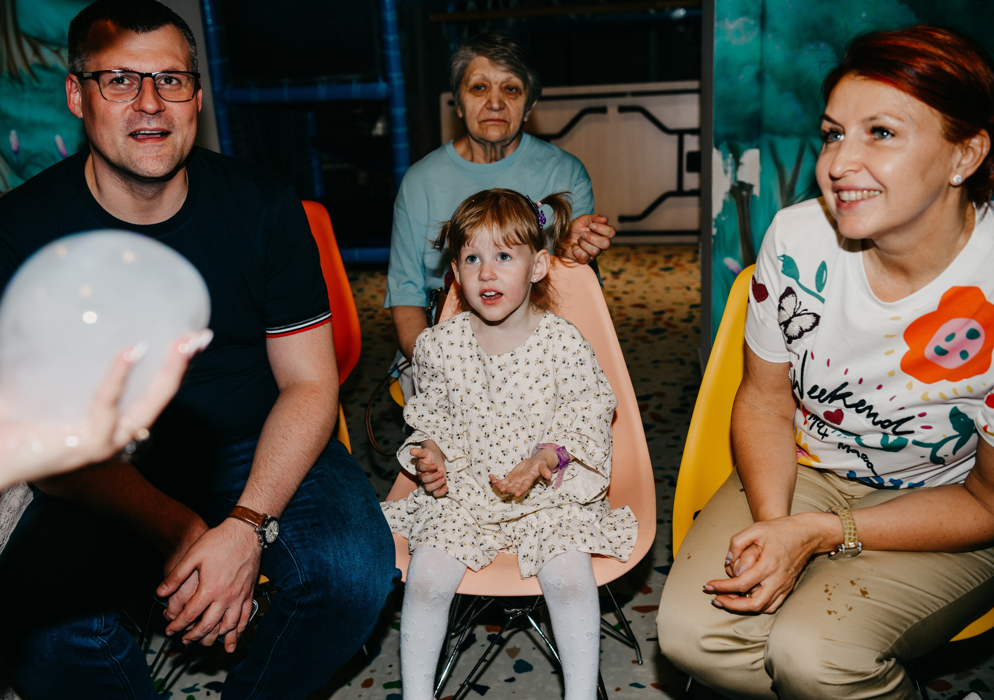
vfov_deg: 34.0
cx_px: 453
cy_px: 361
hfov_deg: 47.0
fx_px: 1143
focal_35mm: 41
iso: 160
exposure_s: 1/160
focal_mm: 38
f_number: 3.5
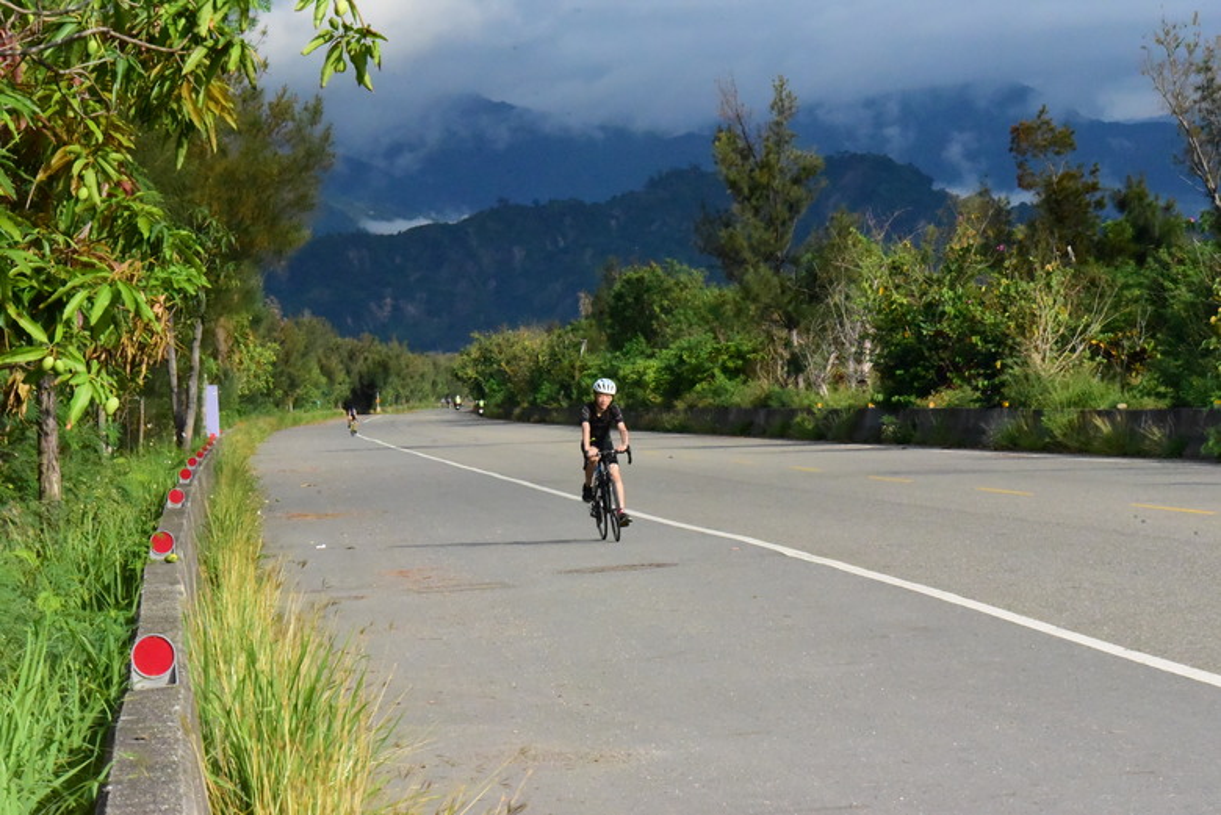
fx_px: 4751
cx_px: 610
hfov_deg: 14.6
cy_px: 408
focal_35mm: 140
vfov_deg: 9.8
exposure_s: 1/4000
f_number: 25
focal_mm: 140
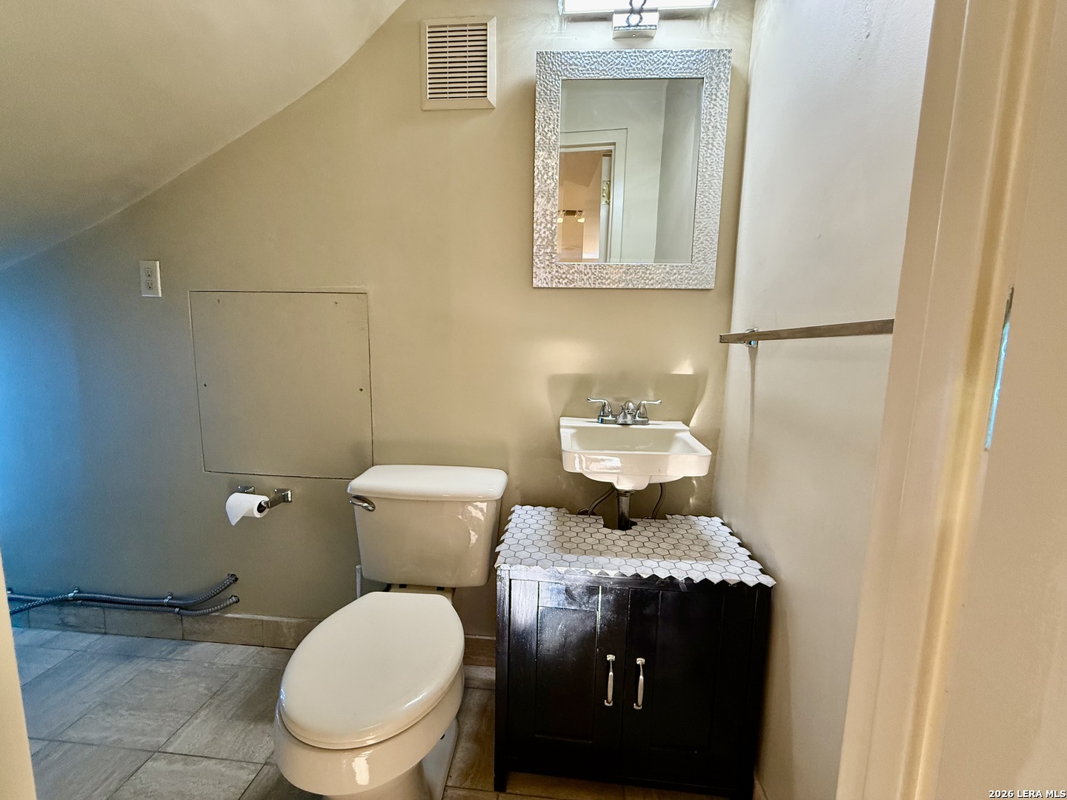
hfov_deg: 102.1
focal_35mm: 14
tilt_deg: -7.9
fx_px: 432
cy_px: 400
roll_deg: -1.2
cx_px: 534
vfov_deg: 85.7
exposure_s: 1/120
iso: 320
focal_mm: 2.22
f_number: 2.2
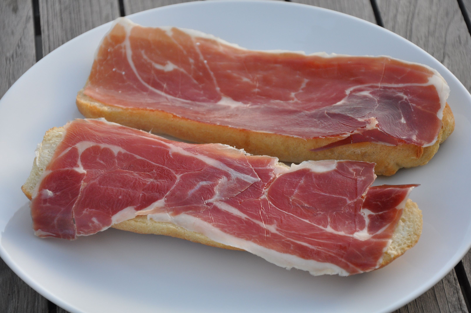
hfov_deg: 16.1
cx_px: 236
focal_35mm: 128
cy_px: 156
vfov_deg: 10.7
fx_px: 1666
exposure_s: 1/250
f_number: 5.6
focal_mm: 85
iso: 720
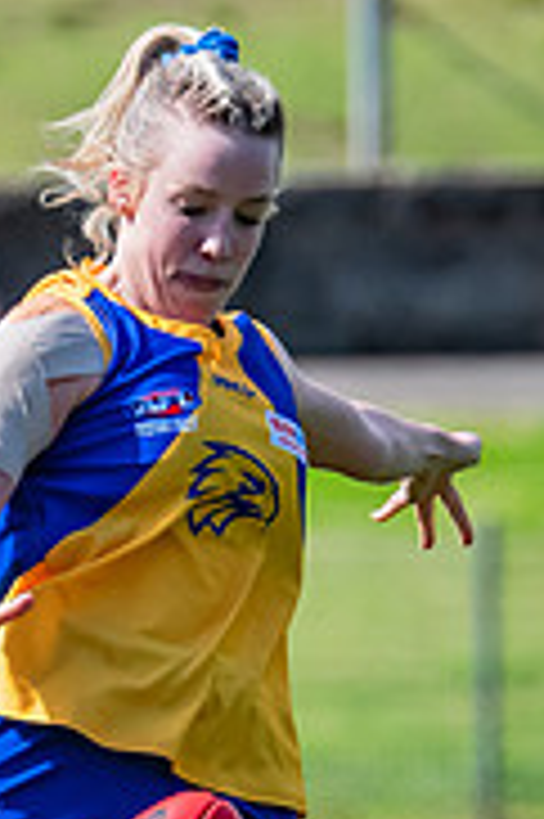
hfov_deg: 0.7
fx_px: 47097
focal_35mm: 2074
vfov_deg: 1.0
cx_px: 165
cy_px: 682
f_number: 8
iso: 800
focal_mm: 420
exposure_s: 1/1600
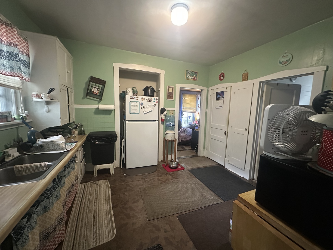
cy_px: 125
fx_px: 135
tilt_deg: -6.9
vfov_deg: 85.7
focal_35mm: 14
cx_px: 166
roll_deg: -1.5
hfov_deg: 102.1
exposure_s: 1/60
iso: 1000
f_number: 2.2
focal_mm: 2.22
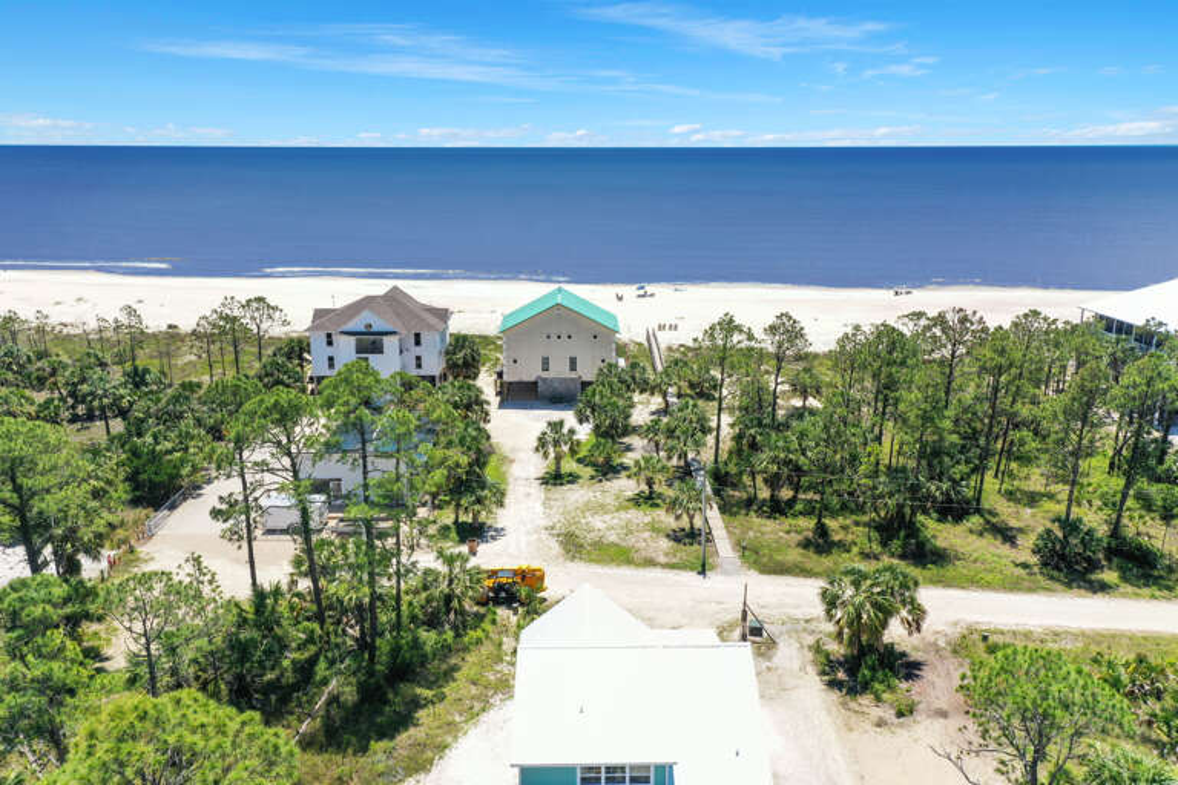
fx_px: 916
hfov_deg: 65.5
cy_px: 392
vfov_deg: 46.4
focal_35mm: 28
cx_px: 589
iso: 100
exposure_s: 1/400
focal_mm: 10.26
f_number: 5.6
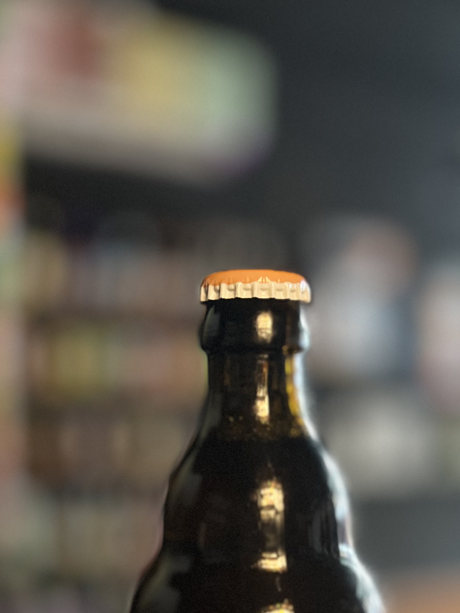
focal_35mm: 49
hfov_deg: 29.7
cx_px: 254
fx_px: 868
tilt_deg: -8.2
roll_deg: -0.9
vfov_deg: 36.7
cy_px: 538
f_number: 1.5
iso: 640
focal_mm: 5.7
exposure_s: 1/34
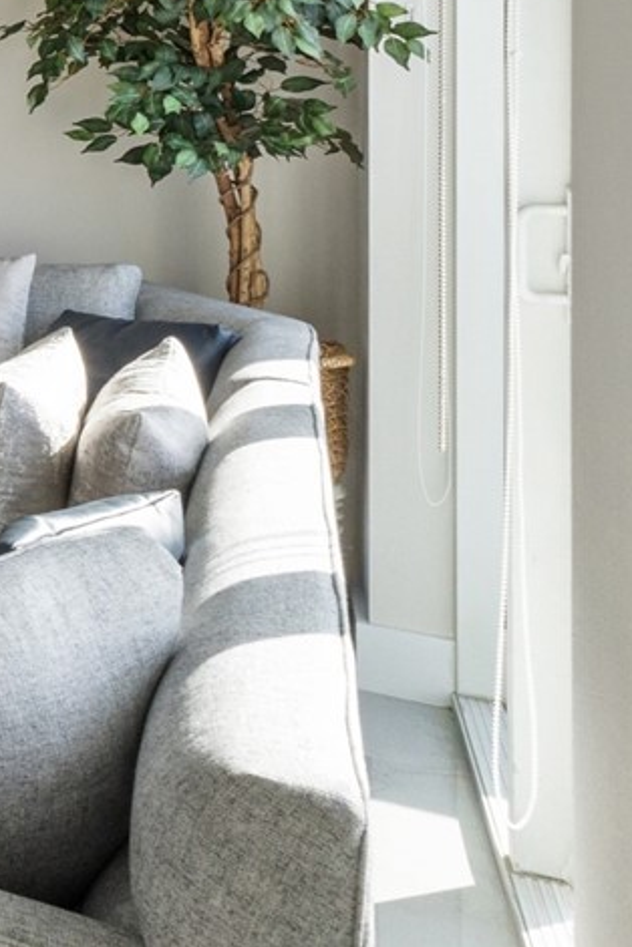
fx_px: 1422
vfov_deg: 34.9
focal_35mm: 54
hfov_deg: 13.5
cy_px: 109
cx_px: -1039
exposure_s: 1/25
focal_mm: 10
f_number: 9
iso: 400
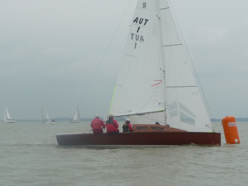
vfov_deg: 12.6
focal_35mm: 117
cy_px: 66
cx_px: 177
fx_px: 838
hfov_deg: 16.8
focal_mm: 12.2
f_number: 4.6
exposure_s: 1/500
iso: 160
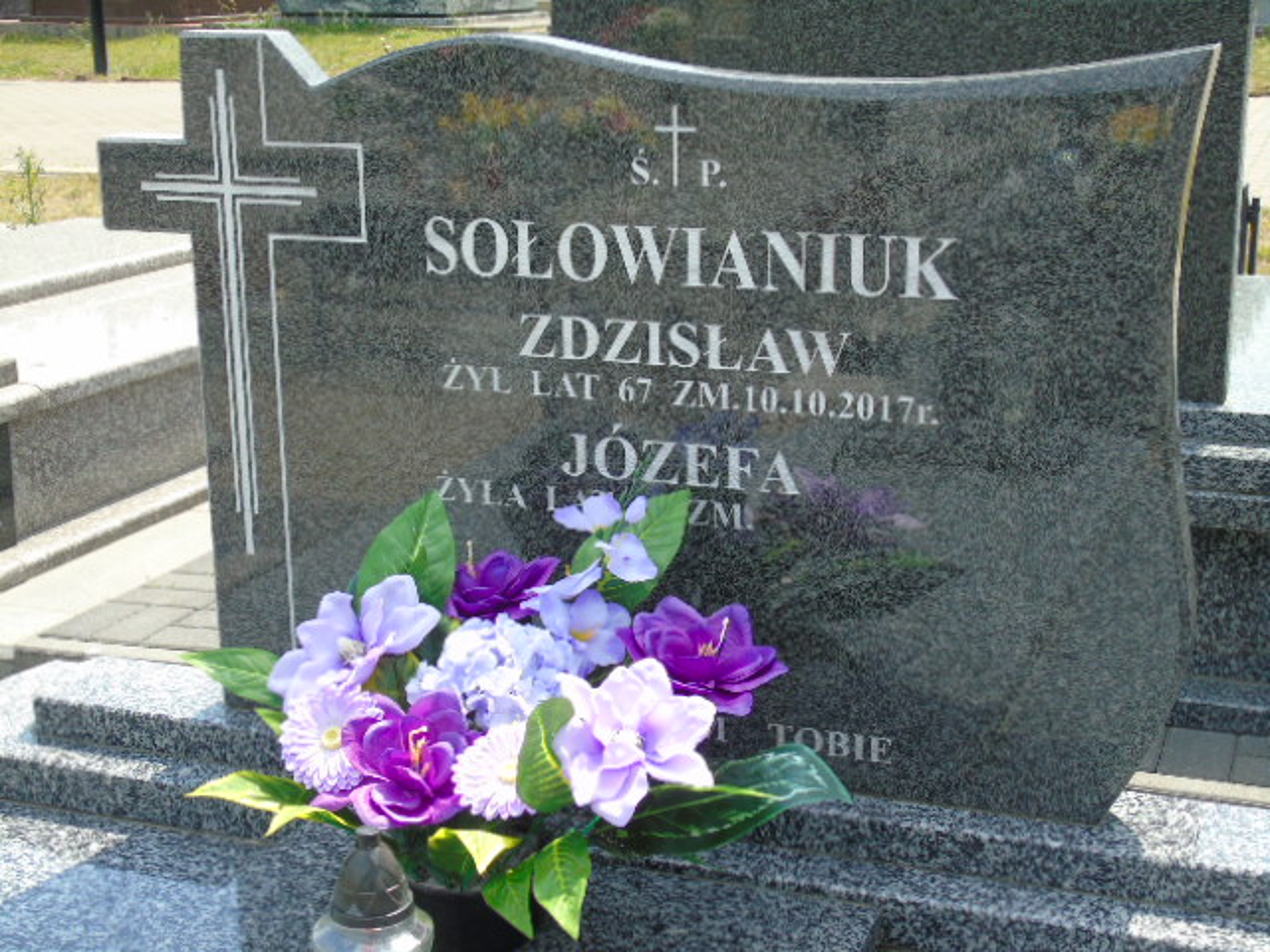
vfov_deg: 27.0
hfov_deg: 35.5
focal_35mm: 54
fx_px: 1981
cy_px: 476
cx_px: 635
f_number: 4.3
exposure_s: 1/250
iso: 80
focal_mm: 9.6
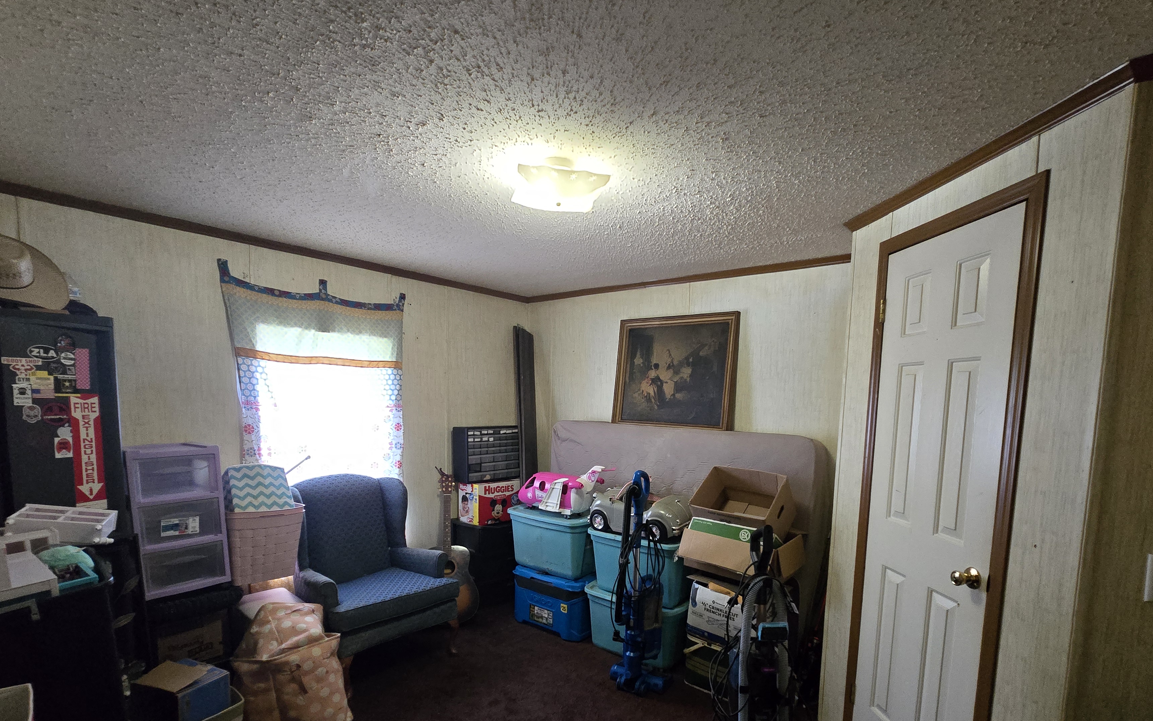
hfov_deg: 97.7
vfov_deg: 70.0
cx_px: 605
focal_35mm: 16
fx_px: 503
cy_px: 453
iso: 1000
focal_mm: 2.2
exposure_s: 1/60
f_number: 2.2
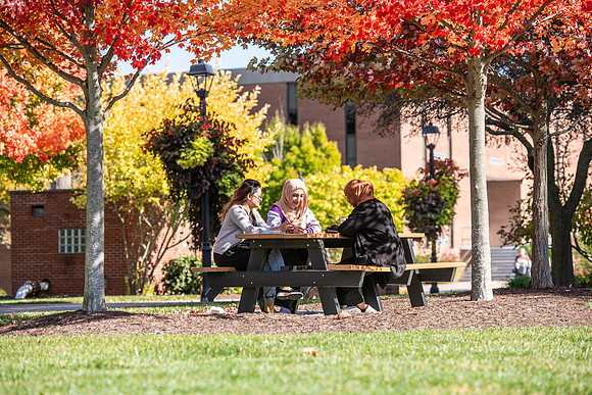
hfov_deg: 17.1
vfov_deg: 11.4
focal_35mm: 120
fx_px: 1974
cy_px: 198
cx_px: 296
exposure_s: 1/500
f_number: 4
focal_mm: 120
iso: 160
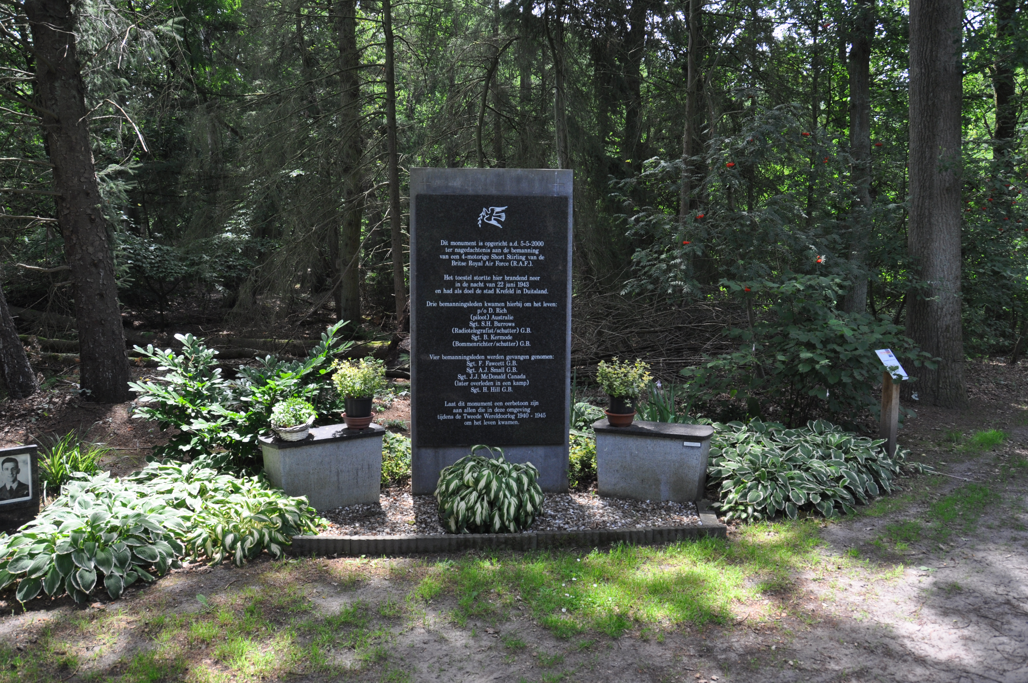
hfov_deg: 67.4
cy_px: 342
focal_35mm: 27
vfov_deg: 47.8
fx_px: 770
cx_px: 514
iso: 400
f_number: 5
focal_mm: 18
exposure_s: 1/100
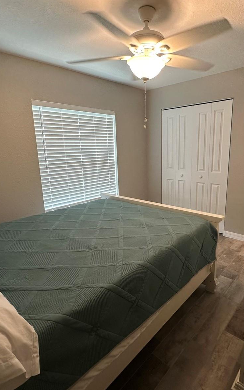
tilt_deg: -12.2
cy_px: 194
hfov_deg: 59.4
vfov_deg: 85.1
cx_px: 138
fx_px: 213
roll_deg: +1.5
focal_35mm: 20
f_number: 2.2
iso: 160
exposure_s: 1/60
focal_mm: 2.22
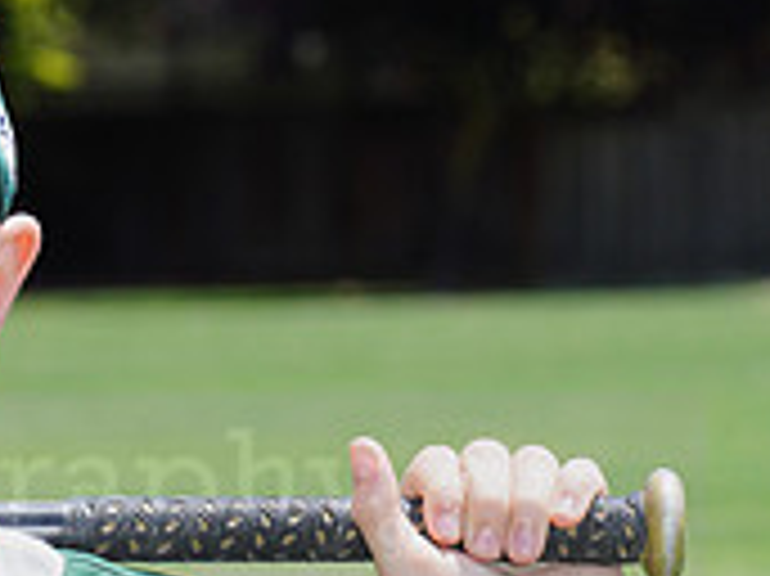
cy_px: 452
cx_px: -167
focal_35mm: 494
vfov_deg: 3.0
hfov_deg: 4.0
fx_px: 10981
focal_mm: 151
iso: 200
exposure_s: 1/200
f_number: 11
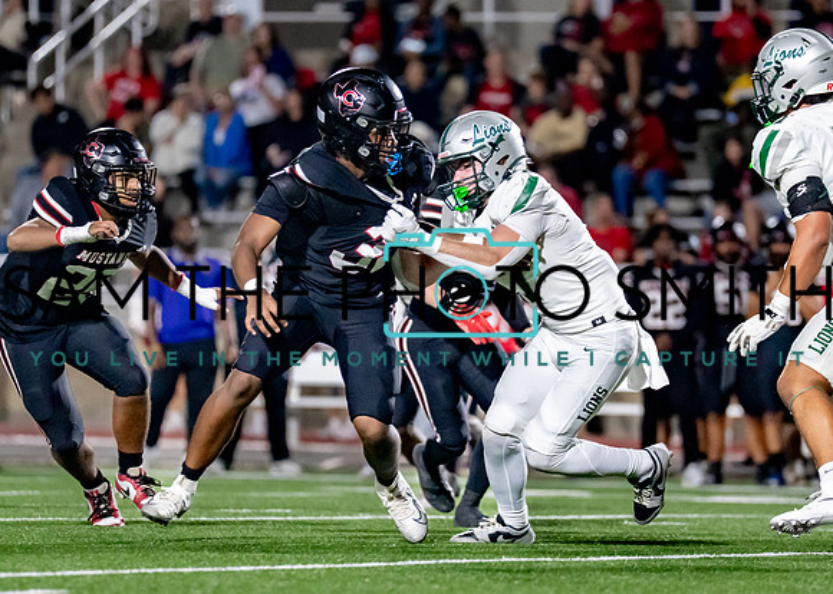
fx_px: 9187
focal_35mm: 388
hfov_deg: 5.2
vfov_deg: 3.7
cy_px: 305
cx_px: 506
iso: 3200
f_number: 2.8
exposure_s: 1/1250
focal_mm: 200
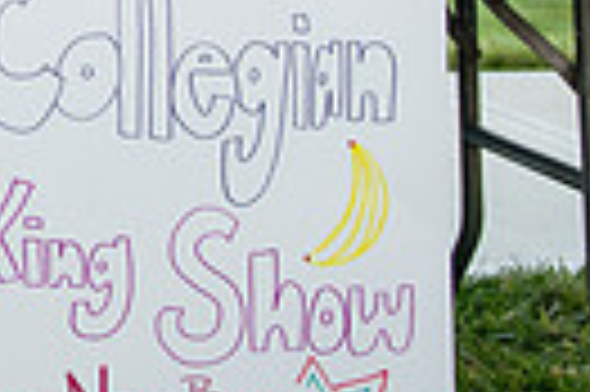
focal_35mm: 115
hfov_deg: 16.0
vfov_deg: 11.1
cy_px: -295
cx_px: -342
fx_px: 1882
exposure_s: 1/400
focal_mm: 26
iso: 1000
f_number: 3.2
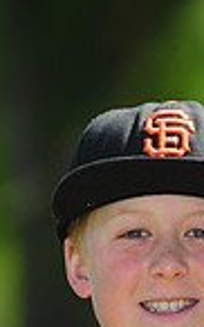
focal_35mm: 812
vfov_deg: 2.6
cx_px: 175
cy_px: 452
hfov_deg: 1.6
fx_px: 7237
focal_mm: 200
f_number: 4.5
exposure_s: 1/800
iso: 200
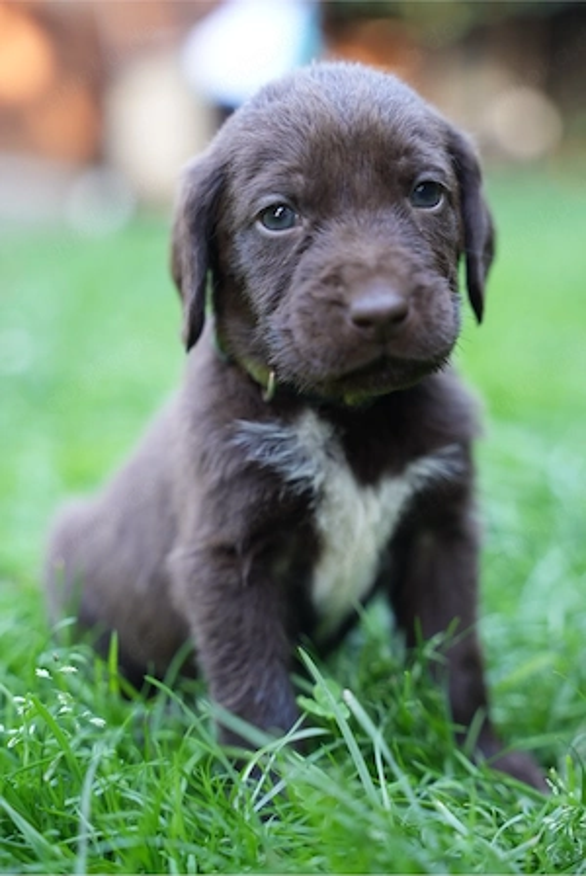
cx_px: 293
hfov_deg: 23.0
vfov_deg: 33.8
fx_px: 1443
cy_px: 438
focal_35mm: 59
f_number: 2.8
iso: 320
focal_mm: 59.2
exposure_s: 1/60
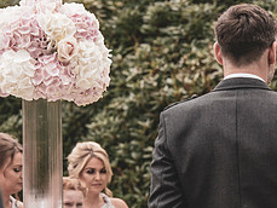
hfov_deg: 6.8
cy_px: 109
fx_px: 2338
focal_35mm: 292
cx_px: 265
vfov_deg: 5.1
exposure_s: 1/320
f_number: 5.6
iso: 250
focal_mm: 120
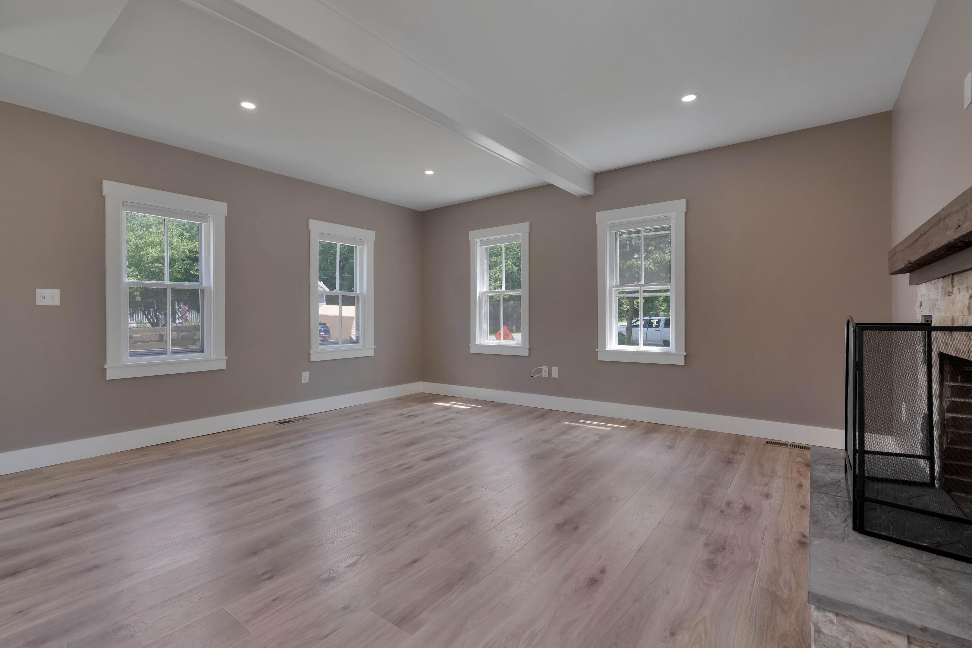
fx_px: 432
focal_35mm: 16
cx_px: 486
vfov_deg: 73.8
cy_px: 324
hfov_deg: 96.7
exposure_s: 1/1000
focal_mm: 16
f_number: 8
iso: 800
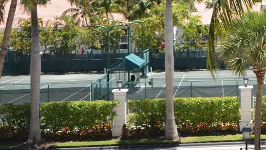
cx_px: 295
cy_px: -8
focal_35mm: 90
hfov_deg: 22.3
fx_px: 635
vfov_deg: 13.2
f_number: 6.3
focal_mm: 20
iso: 100
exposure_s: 1/200
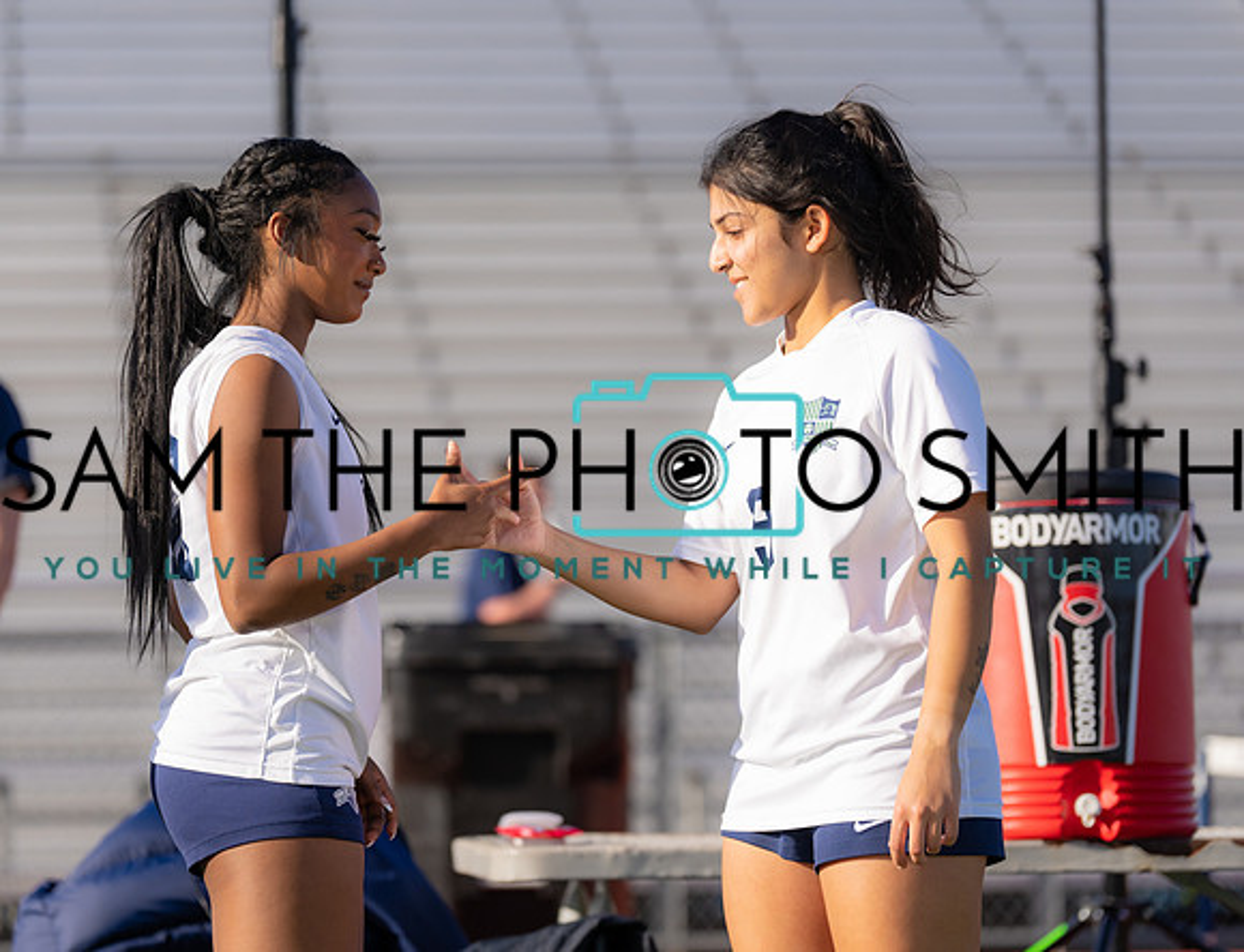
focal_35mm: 145
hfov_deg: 13.5
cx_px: 502
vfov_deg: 10.4
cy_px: 457
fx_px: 5236
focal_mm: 127
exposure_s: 1/2500
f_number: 2.8
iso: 200
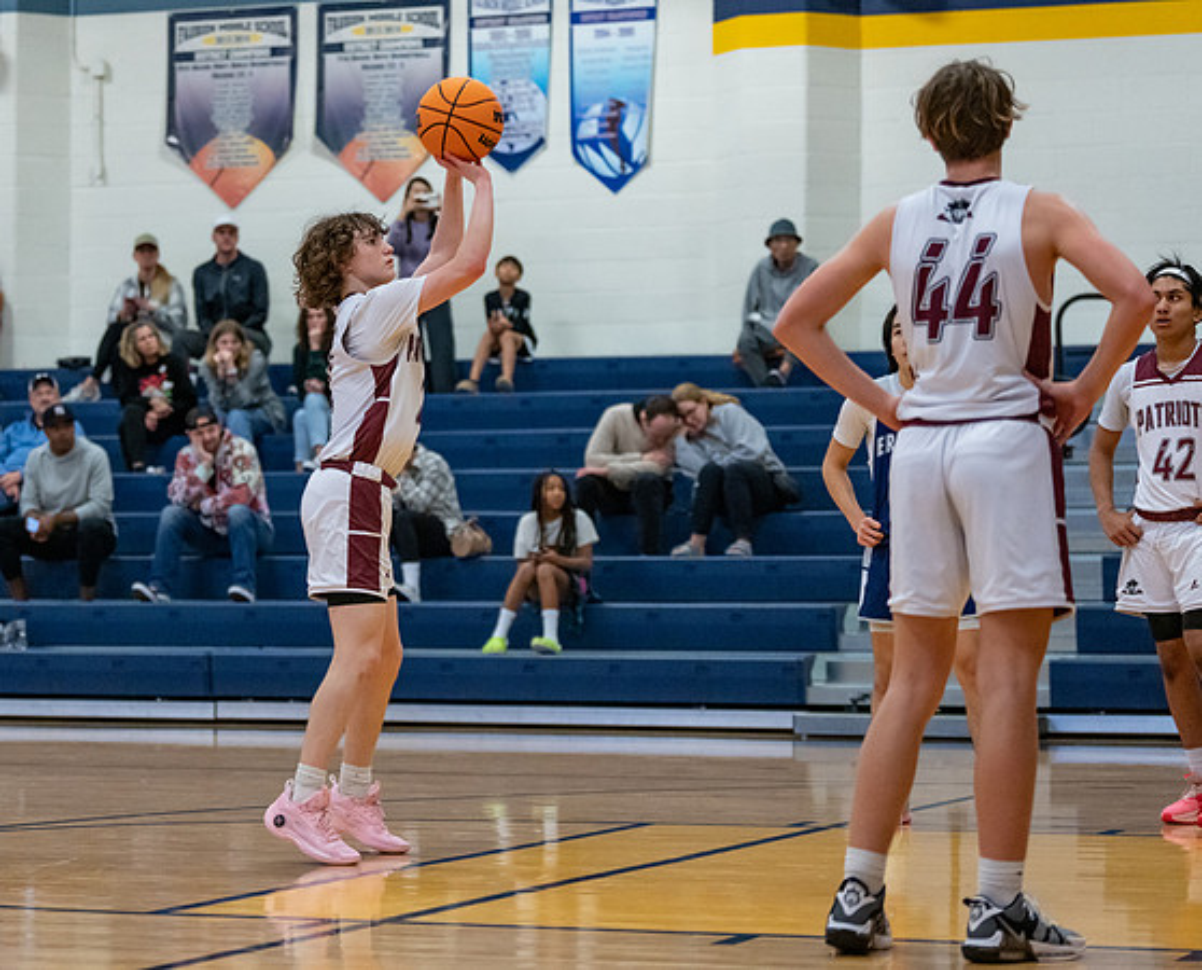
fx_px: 3769
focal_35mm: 106
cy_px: 433
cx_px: 396
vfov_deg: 14.7
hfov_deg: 18.1
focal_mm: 81
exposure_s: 1/1000
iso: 5000
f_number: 2.8
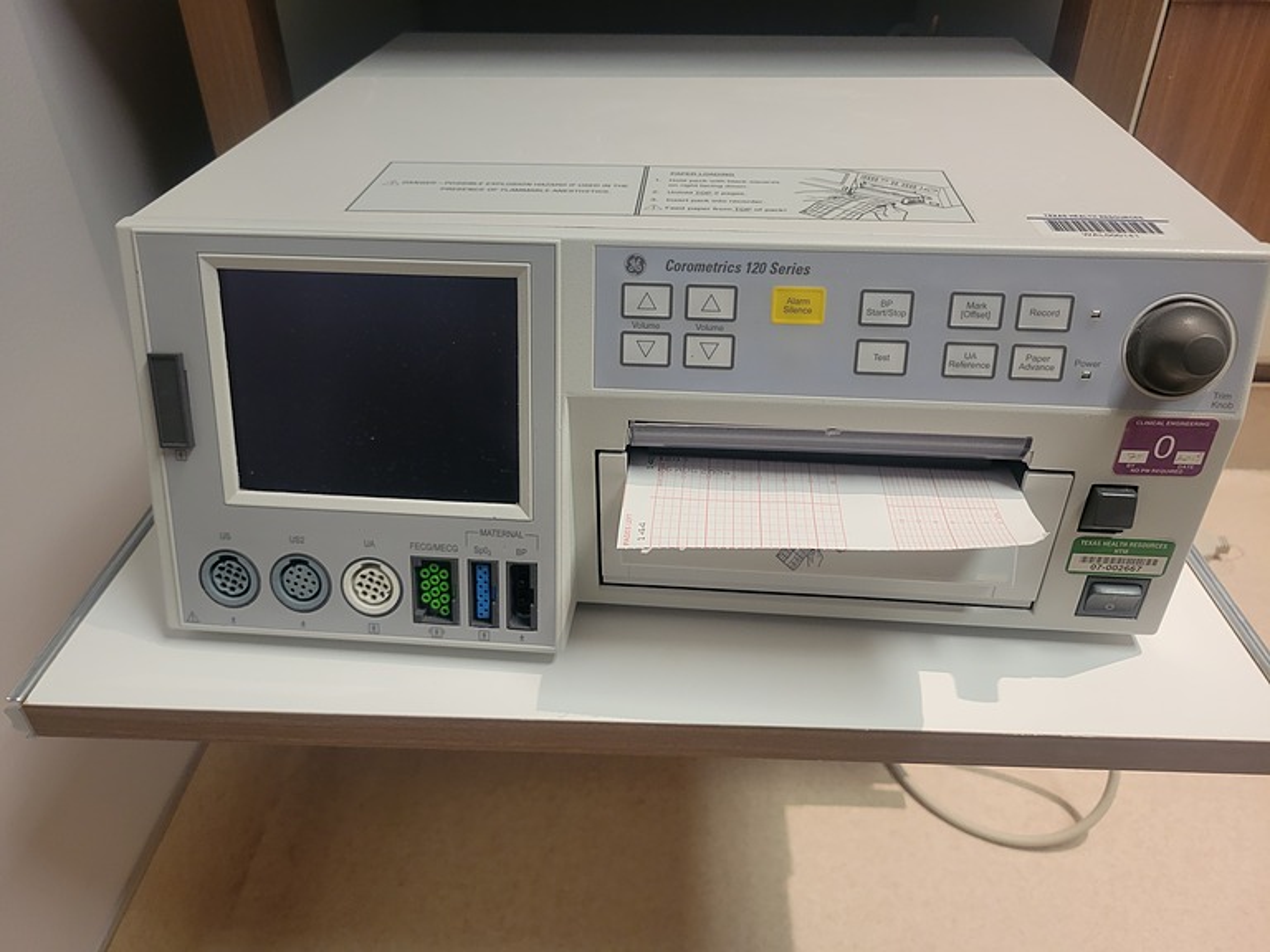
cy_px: 476
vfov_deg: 53.1
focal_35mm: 26
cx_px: 635
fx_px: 954
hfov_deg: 67.3
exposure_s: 1/60
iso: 250
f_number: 1.8
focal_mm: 5.4
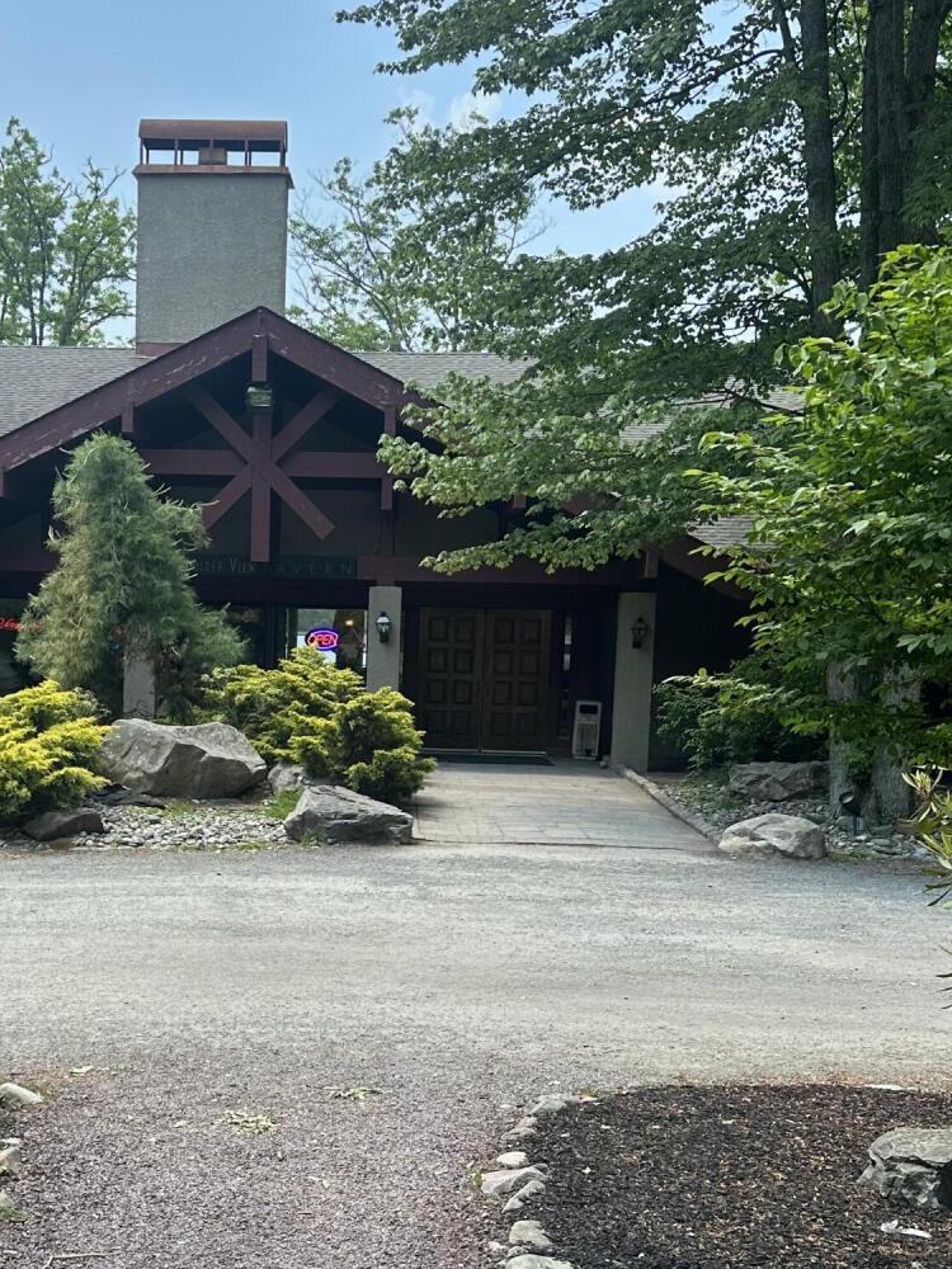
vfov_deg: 39.3
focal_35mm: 48
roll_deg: -2.2
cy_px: 815
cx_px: 250
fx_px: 1760
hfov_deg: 29.8
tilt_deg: -6.4
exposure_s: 1/1289
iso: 80
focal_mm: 6.86
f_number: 1.78
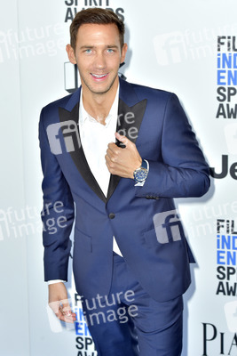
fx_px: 937
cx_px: 118
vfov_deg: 21.5
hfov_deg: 14.4
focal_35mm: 95
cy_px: 178
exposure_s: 1/250
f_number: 6.3
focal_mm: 95
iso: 500
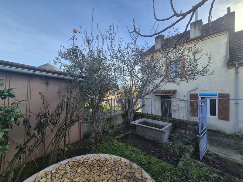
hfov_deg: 106.2
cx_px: 122
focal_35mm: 13
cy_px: 91
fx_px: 91
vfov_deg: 89.9
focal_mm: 2.2
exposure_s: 1/720
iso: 50
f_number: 2.2
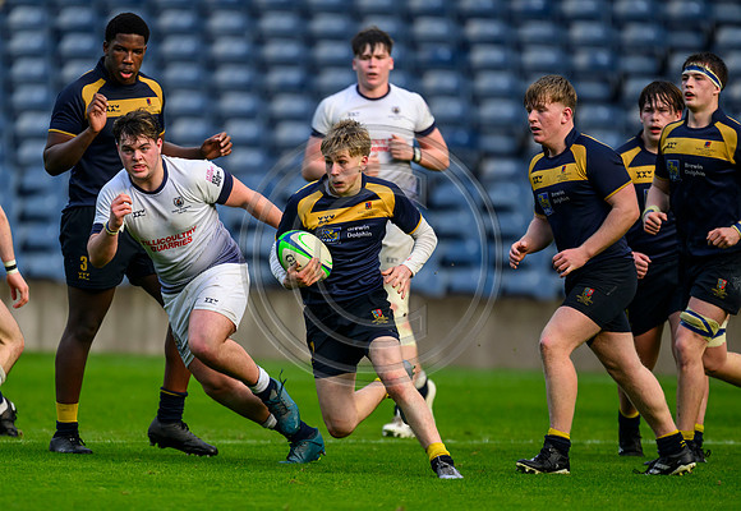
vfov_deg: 2.1
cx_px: 300
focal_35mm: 663
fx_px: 13799
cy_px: 293
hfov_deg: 3.1
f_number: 4
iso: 1000
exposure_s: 1/1600
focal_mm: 560
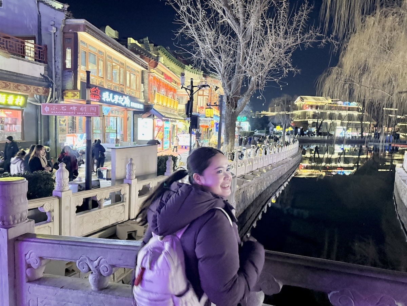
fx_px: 282
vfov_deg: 56.8
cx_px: 204
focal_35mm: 24
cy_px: 153
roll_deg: -1.5
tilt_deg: -5.3
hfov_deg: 71.6
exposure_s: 1/33
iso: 800
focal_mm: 6.76
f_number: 1.78
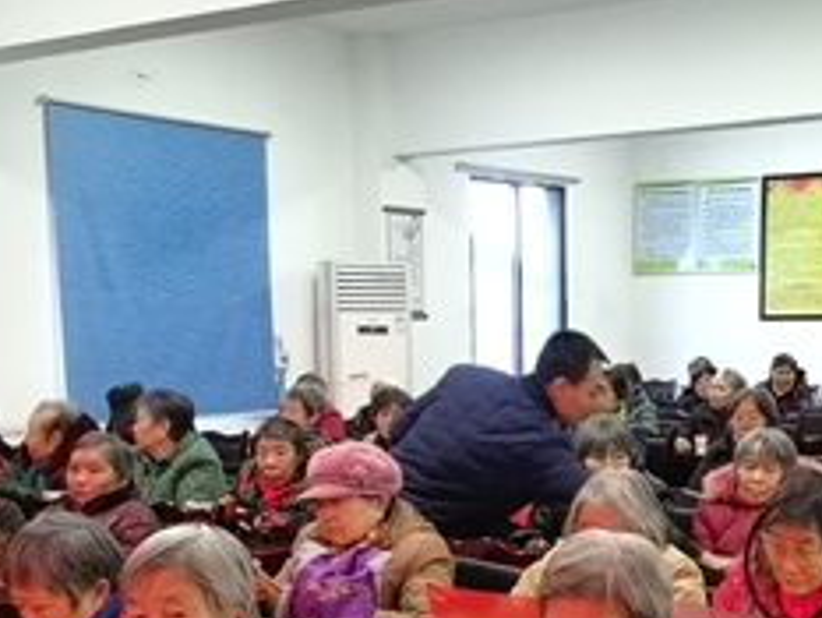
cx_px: 540
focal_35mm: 58
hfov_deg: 33.0
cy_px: 539
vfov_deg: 24.6
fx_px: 1378
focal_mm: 3.95
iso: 500
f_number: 2.2
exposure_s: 1/20
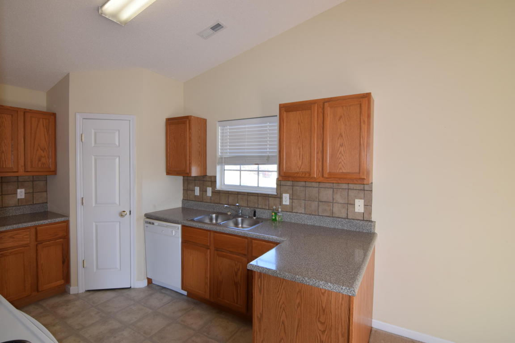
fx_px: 236
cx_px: 258
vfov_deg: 72.1
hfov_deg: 95.0
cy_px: 172
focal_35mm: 16
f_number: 9
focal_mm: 11
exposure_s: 1/20
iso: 200
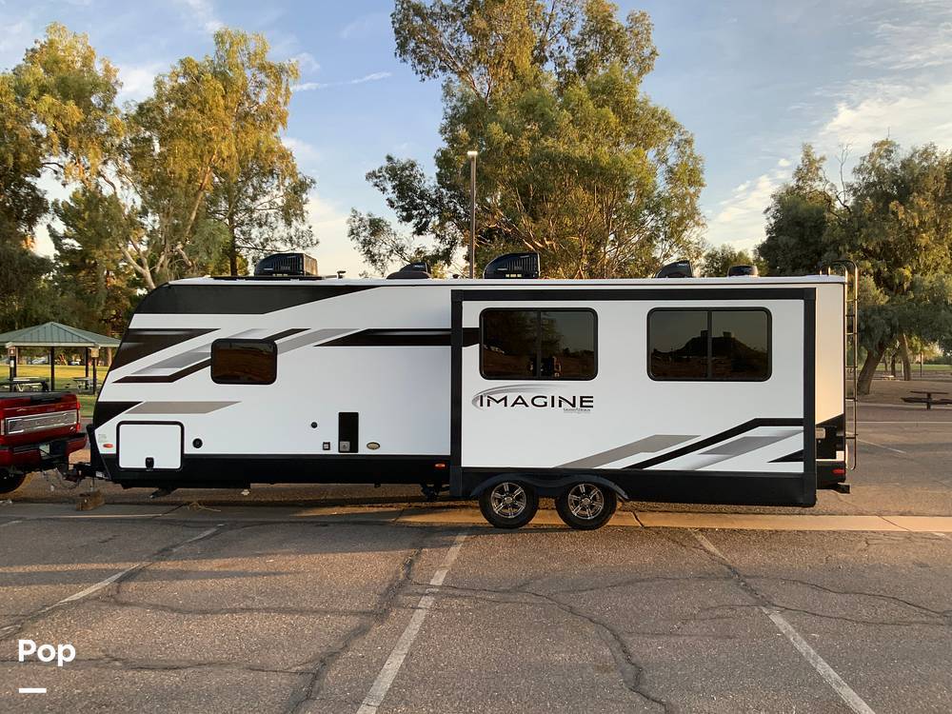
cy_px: 357
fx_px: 798
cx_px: 476
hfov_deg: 61.7
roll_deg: +0.0
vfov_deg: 48.2
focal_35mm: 29
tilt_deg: -0.1
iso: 16
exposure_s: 1/269
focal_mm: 3
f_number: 1.8
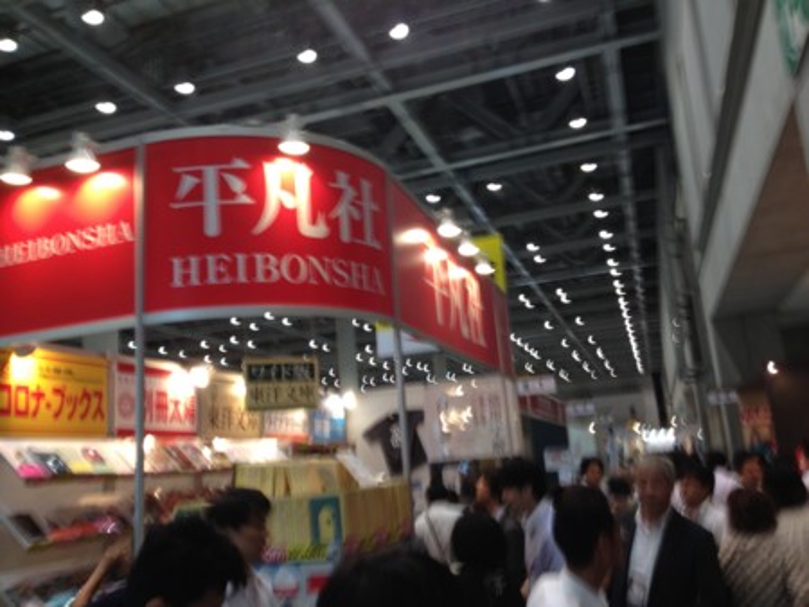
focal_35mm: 35
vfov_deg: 40.7
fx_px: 818
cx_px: 404
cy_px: 304
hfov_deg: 52.6
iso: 50
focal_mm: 4.28
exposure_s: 1/24
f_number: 2.4
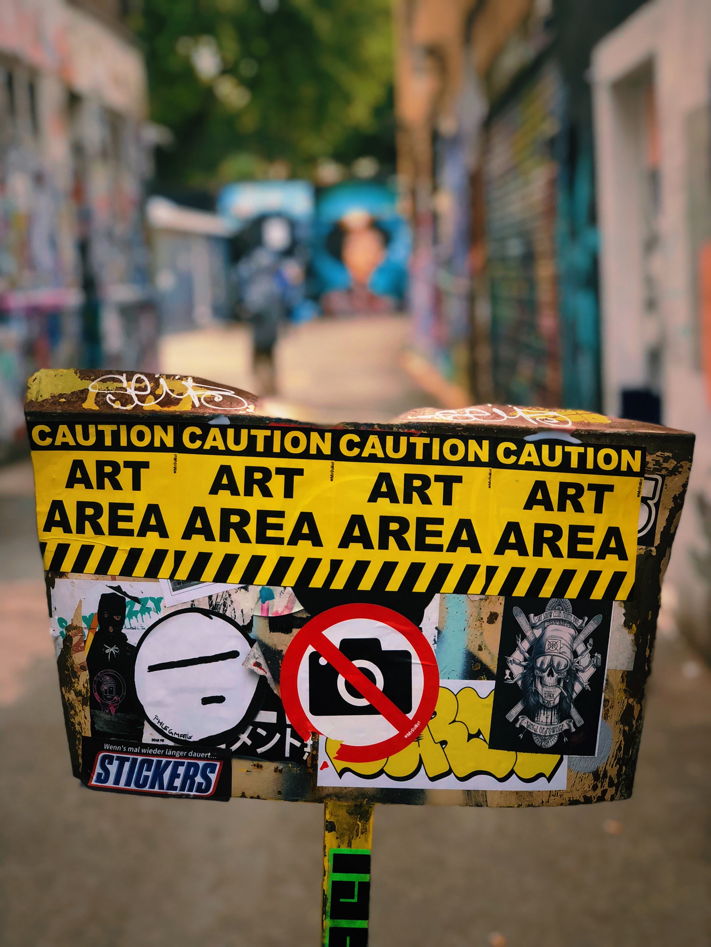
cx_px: 356
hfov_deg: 28.0
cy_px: 474
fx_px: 1424
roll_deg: +2.7
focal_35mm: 52
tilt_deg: -7.9
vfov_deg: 36.8
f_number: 2.4
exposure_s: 1/50
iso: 80
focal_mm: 6
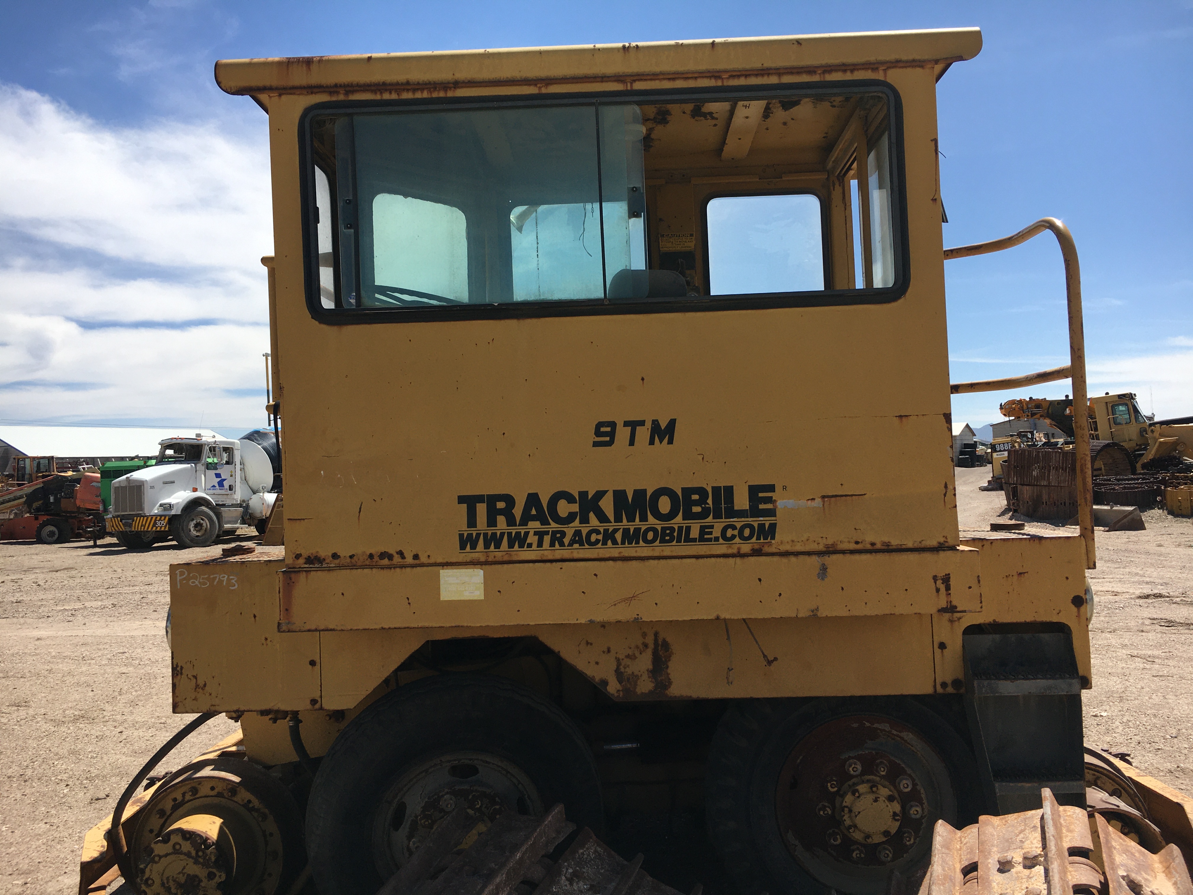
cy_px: 448
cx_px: 596
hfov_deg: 61.7
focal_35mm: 29
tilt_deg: +1.7
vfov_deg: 48.2
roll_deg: +2.4
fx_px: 999
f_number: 2.2
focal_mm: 4.15
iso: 25
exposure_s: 1/1876
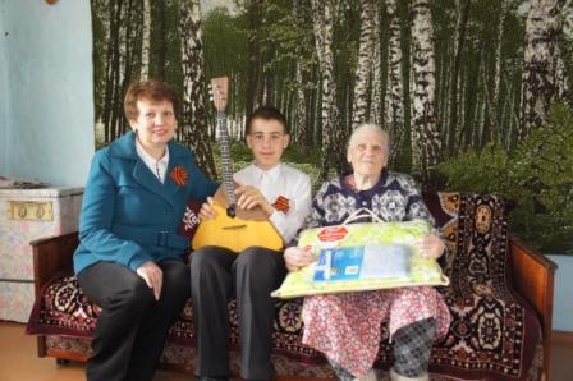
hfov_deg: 62.0
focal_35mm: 30
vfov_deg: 43.5
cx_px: 286
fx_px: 477
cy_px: 190
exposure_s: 1/30
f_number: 4
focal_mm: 20
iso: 1600
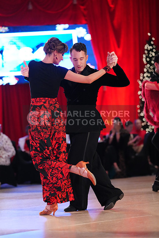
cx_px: 80
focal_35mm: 134
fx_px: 887
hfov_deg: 10.2
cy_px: 119
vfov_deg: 15.3
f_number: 2.8
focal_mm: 134
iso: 5000
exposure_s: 1/400
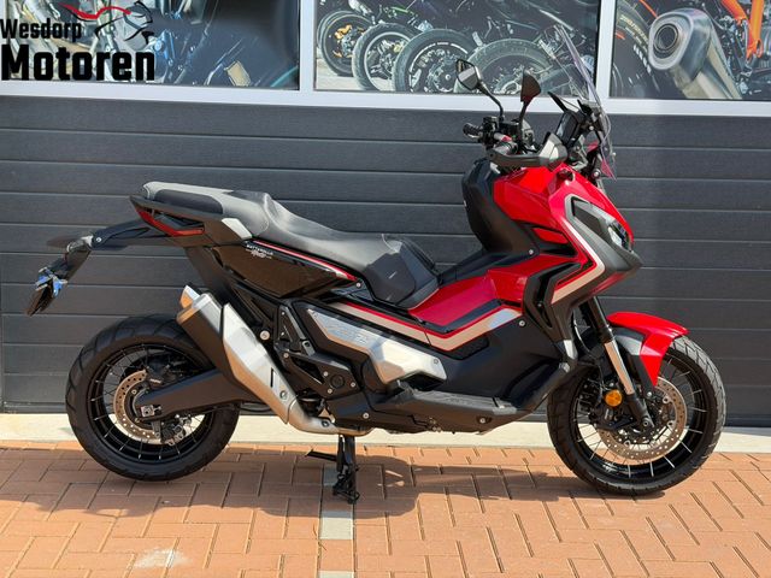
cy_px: 289
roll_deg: -1.7
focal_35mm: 48
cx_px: 386
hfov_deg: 39.7
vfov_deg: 30.3
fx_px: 1069
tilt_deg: -9.7
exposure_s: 1/1543
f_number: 1.78
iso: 80
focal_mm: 6.76
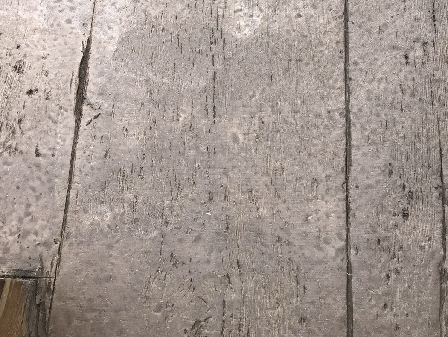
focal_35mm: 48
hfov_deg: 39.3
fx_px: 621
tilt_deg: -68.8
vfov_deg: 29.7
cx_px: 286
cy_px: 76
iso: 20
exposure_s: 1/397
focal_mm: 3.99
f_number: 1.8
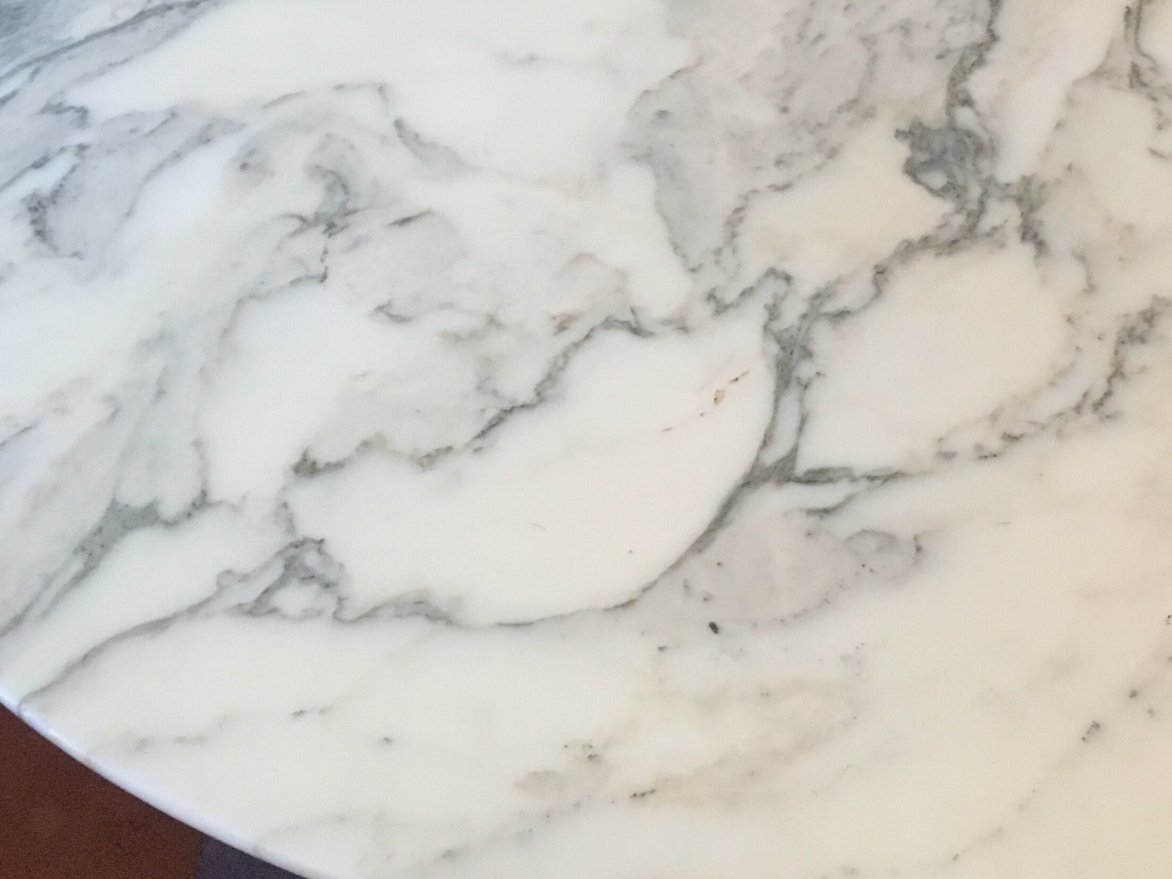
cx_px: 944
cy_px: 247
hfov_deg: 35.0
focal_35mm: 53
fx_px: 1795
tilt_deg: -42.6
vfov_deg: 27.2
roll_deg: -1.6
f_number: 2.2
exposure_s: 1/33
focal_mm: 4.15
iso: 200
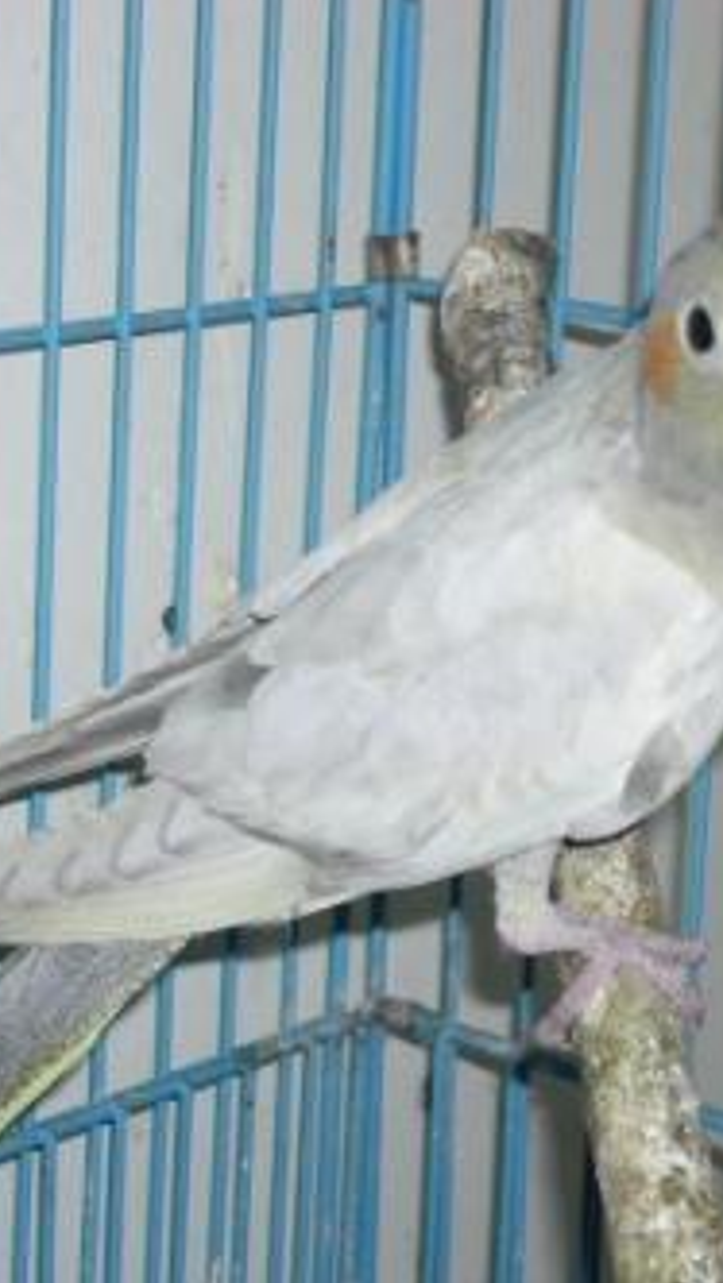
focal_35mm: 103
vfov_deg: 20.7
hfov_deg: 11.8
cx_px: 247
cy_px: 638
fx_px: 3507
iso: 200
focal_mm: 11.6
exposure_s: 1/60
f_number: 4
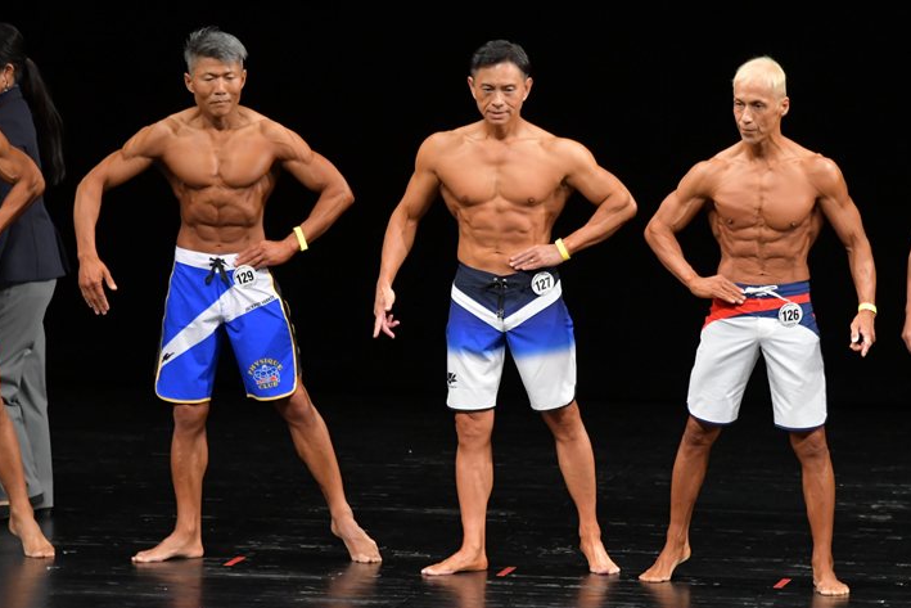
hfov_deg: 7.0
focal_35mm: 295
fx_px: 7466
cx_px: 490
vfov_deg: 4.7
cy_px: 301
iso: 3200
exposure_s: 1/400
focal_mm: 180
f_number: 5.6
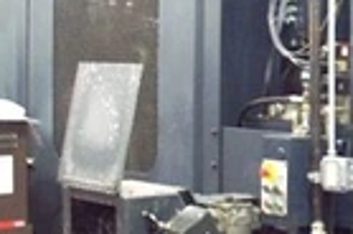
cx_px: 414
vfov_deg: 12.3
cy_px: 130
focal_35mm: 111
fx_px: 1086
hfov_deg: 17.7
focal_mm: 6.2
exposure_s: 1/8
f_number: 2.8
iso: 200
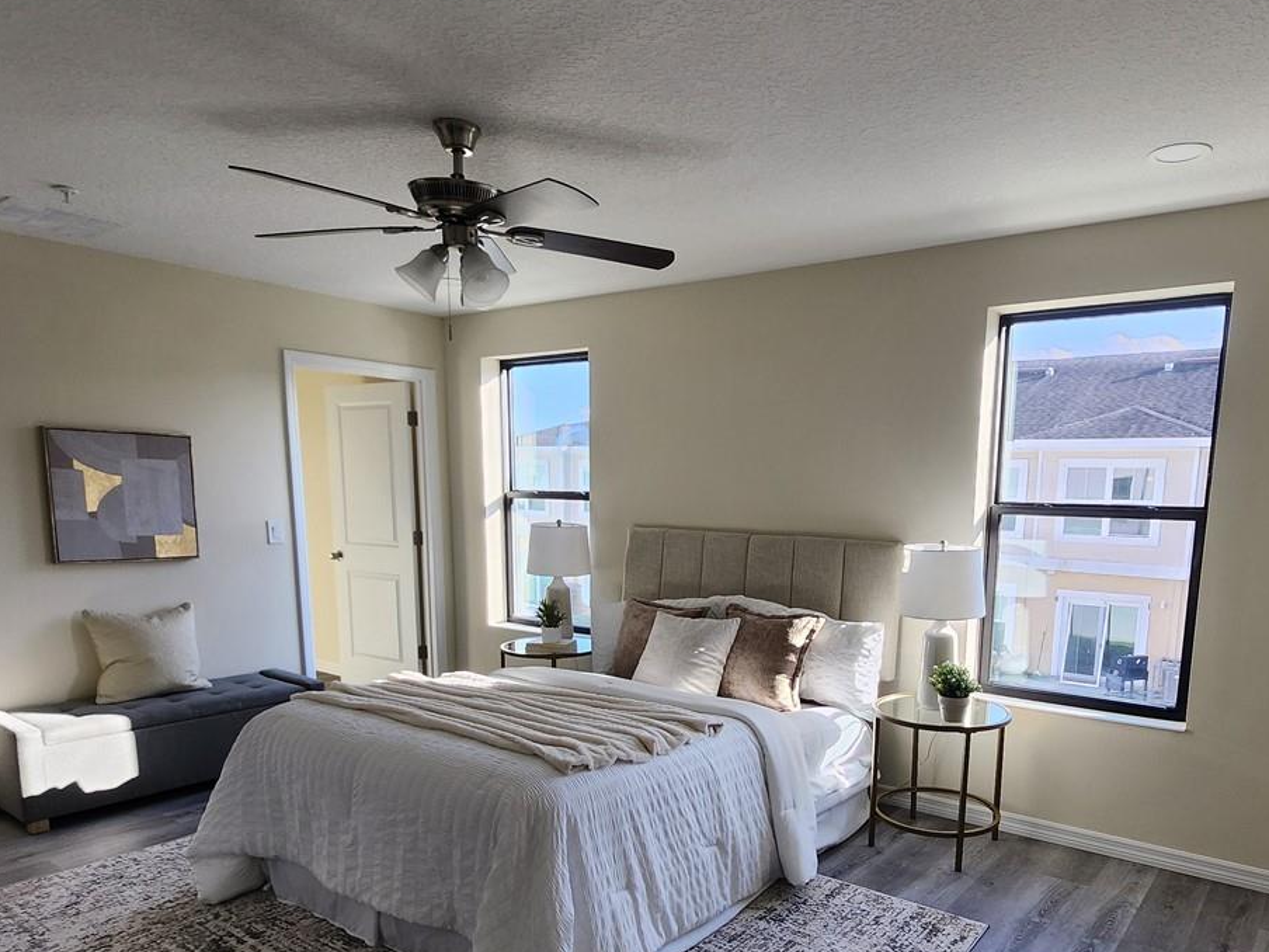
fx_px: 843
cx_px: 758
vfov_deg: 57.5
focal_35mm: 23
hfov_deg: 73.2
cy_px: 642
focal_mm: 1.74
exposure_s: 1/120
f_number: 2.2
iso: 50
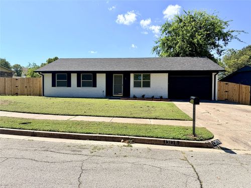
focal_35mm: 24
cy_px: 94
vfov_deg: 56.8
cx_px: 126
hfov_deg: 71.6
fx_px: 174
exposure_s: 1/5319
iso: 80
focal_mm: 6.76
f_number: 1.78
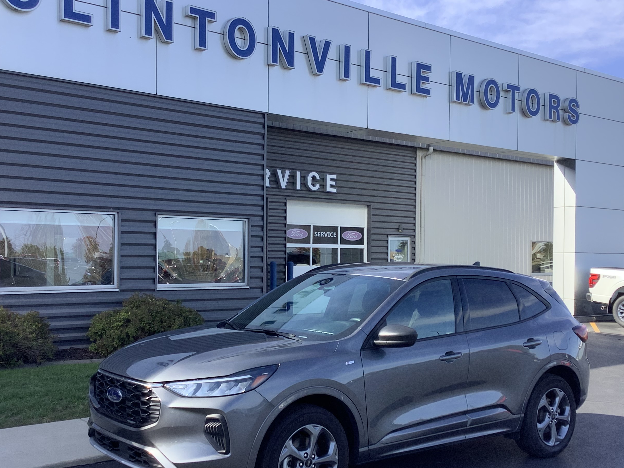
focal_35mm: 42
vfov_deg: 34.3
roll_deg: +0.1
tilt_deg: +0.0
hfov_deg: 44.8
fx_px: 757
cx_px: 312
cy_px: 263
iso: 25
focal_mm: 3.3
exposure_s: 1/458
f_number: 2.4
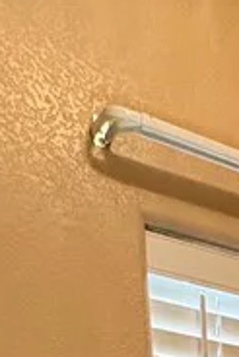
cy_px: 747
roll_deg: -0.6
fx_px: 805
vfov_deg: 17.0
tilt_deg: -11.2
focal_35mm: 81
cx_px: 501
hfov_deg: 13.9
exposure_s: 1/120
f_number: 2.2
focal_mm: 2.22
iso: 200
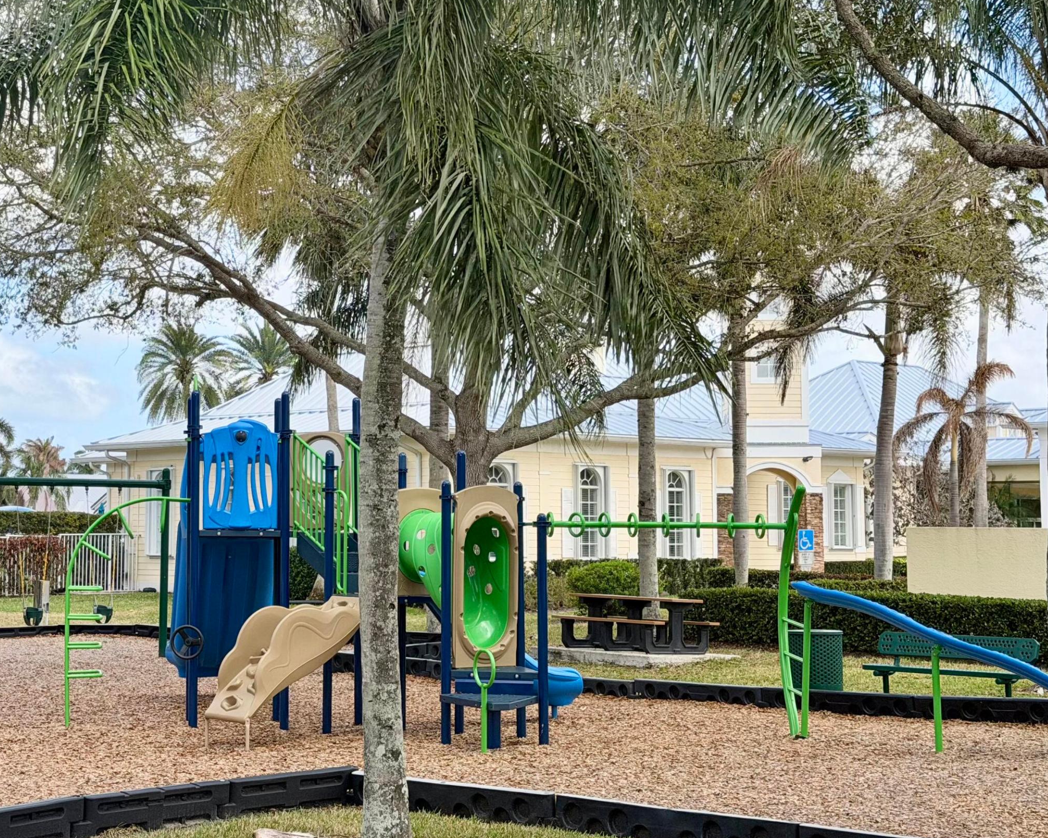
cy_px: 348
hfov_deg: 28.1
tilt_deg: +4.8
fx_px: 2078
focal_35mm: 67
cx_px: 353
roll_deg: -0.2
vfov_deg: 22.8
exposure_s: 1/2577
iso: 100
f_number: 1.78
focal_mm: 6.76
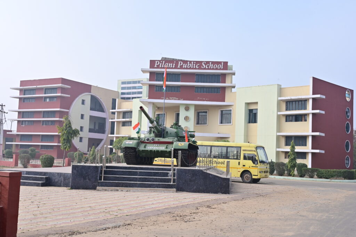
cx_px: 178
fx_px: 425
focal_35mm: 43
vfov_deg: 31.1
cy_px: 118
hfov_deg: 45.5
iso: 320
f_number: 14
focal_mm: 43
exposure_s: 1/160
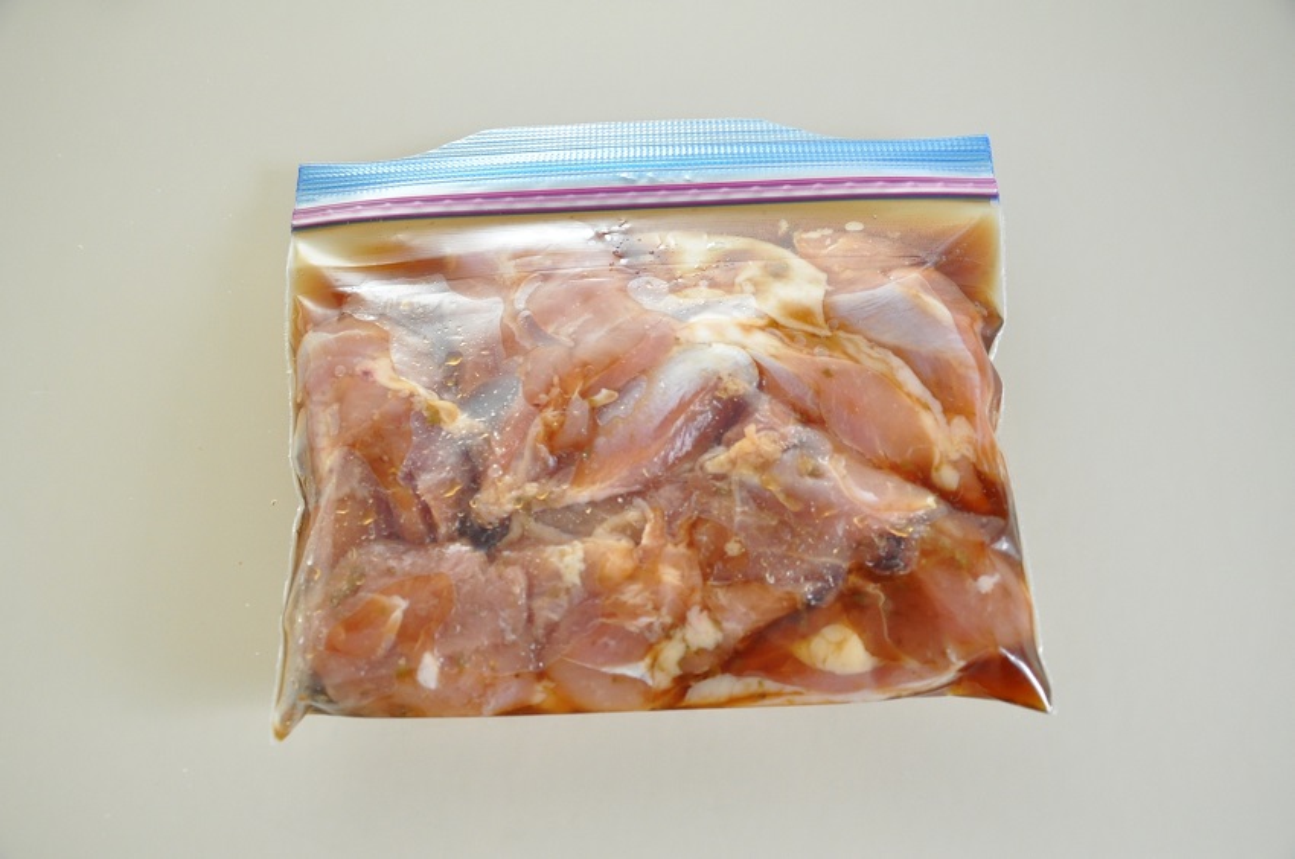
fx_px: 1347
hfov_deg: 51.4
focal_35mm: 38
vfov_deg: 35.4
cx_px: 648
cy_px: 430
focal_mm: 25
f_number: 4
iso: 1600
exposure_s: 1/25
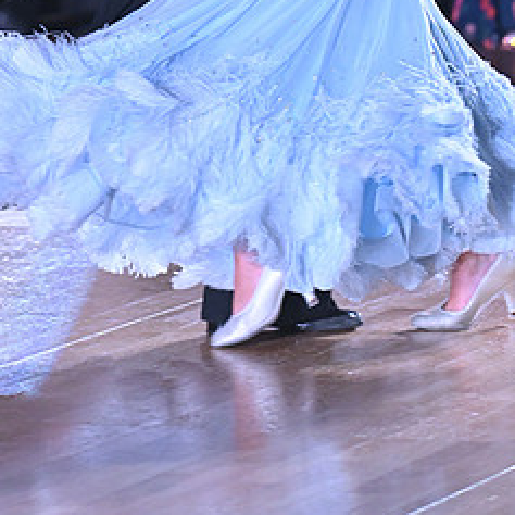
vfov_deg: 4.5
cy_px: -98
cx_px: 212
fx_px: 6480
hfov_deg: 4.6
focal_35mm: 385
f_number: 4
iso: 4000
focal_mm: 185
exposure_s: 1/400
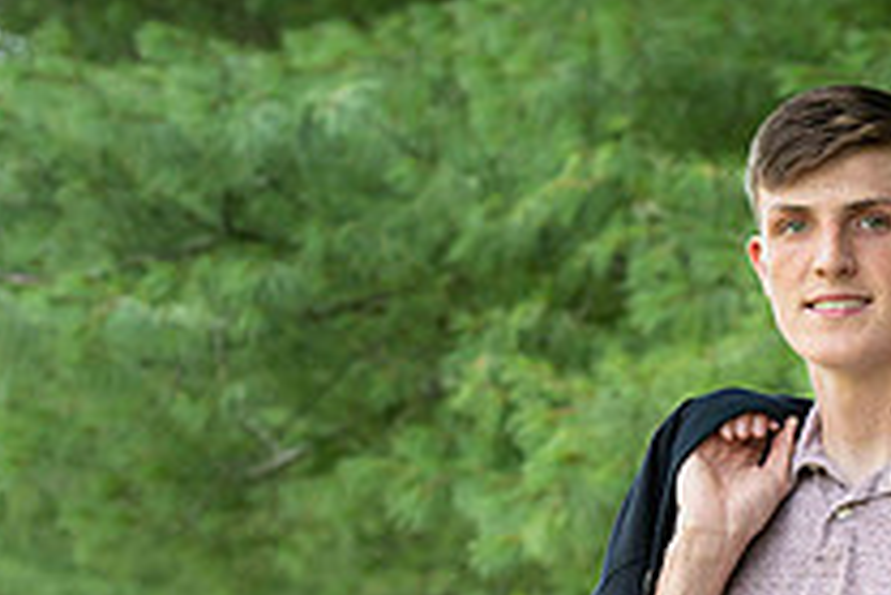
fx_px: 7727
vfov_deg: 4.4
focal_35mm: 312
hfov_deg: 6.6
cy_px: 713
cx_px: 1041
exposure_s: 1/200
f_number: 6.3
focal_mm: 112
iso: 500
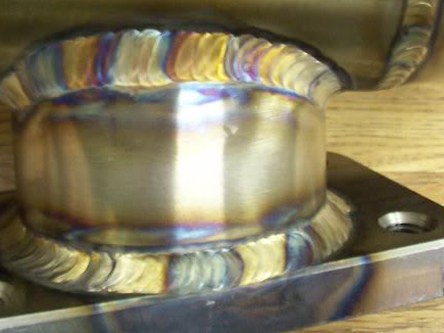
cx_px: 133
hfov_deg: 28.3
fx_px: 872
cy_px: 85
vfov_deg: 21.4
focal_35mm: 68
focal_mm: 6.2
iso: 160
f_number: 2.8
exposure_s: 1/8.62
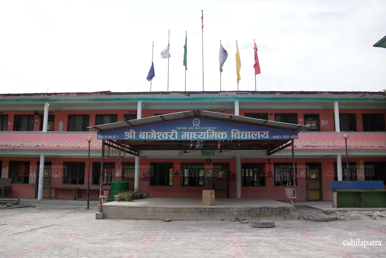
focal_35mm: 31
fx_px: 336
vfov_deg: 41.9
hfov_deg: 59.7
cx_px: 193
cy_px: 129
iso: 100
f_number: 5
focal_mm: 20.9
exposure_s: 1/320
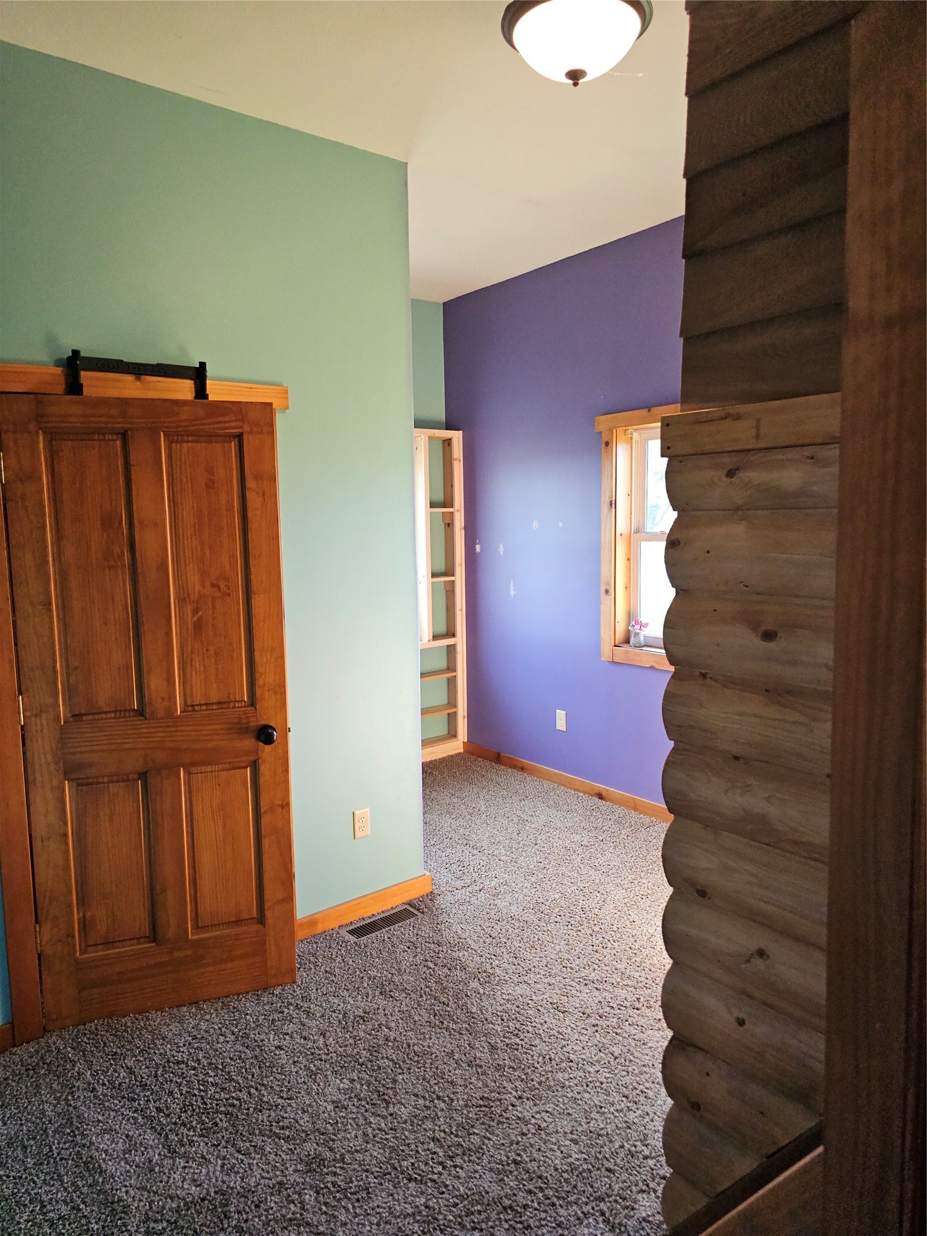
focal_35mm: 23
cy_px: 618
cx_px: 464
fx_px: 821
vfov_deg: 73.9
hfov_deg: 58.9
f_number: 1.7
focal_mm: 6.3
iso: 400
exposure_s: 1/120
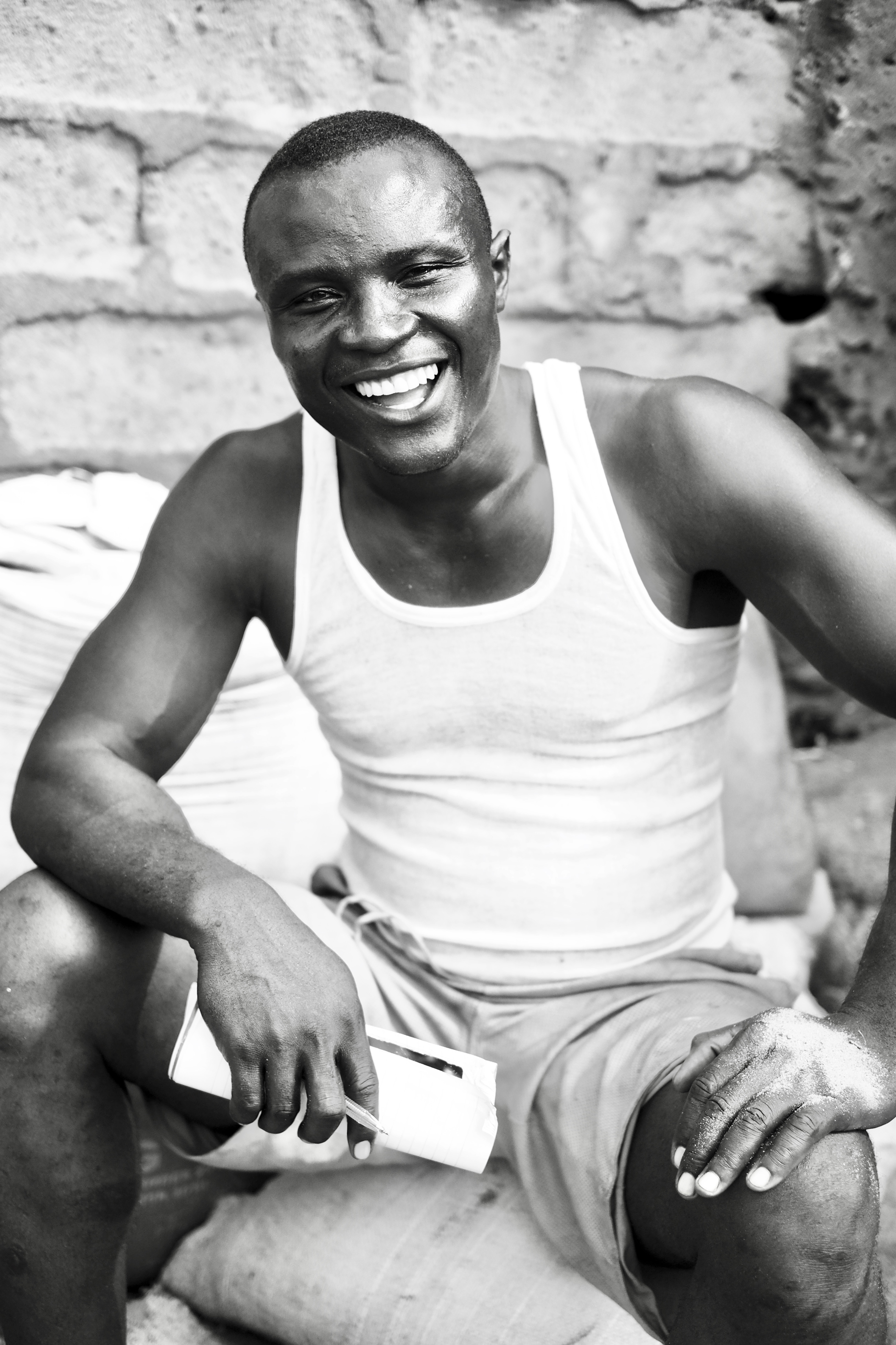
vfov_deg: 37.5
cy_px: 672
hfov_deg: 25.5
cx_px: 448
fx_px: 1979
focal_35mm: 53
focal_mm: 35
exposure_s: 1/3000
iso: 400
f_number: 2
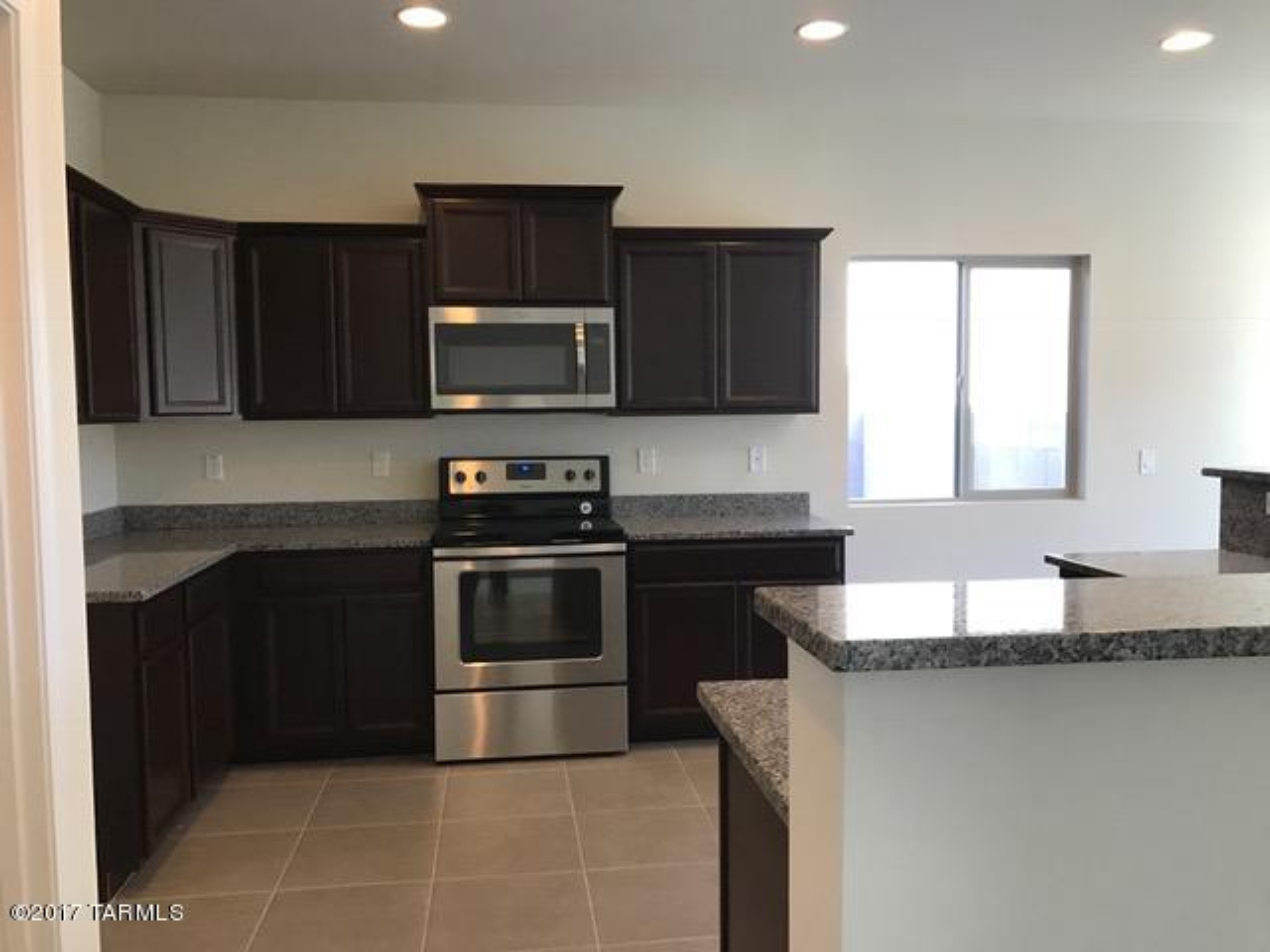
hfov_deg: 63.4
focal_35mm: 28
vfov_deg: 49.7
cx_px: 635
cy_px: 476
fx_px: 1027
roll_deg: +0.3
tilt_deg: -3.0
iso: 32
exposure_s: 1/30
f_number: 1.8
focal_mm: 3.99
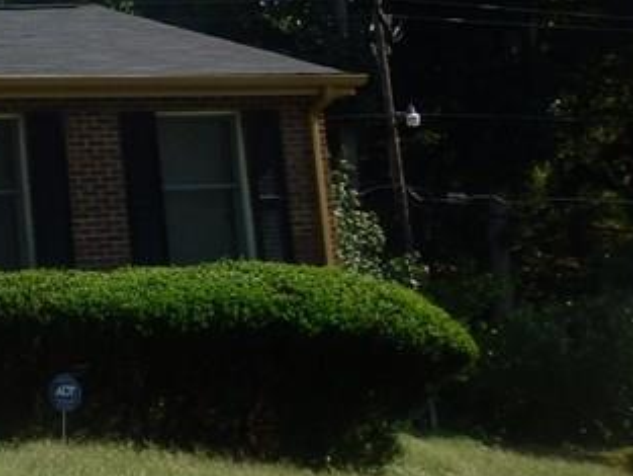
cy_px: 30
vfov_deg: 14.9
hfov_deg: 17.9
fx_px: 1793
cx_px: -320
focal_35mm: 98
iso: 100
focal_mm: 5.5
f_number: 3.3
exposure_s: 1/800
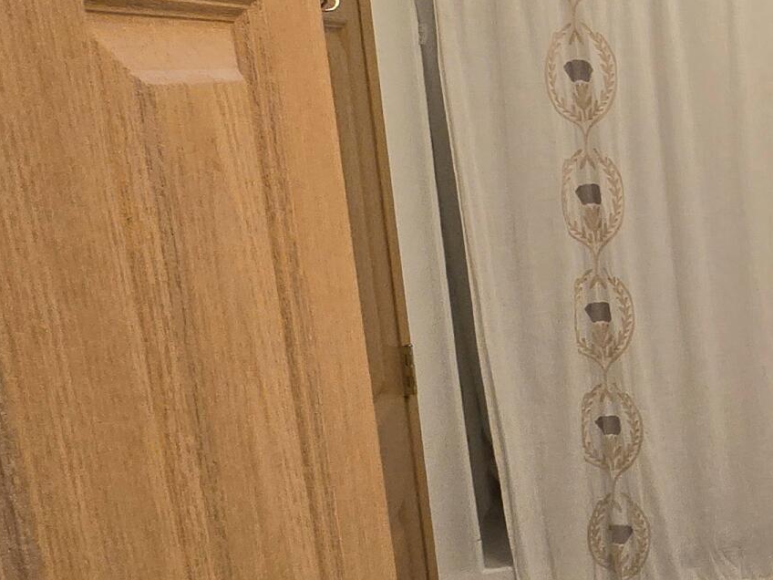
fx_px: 1027
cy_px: 264
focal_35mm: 46
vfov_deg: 31.5
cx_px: 1143
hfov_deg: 28.2
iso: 100
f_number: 2.2
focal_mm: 1.7
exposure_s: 1/60.2
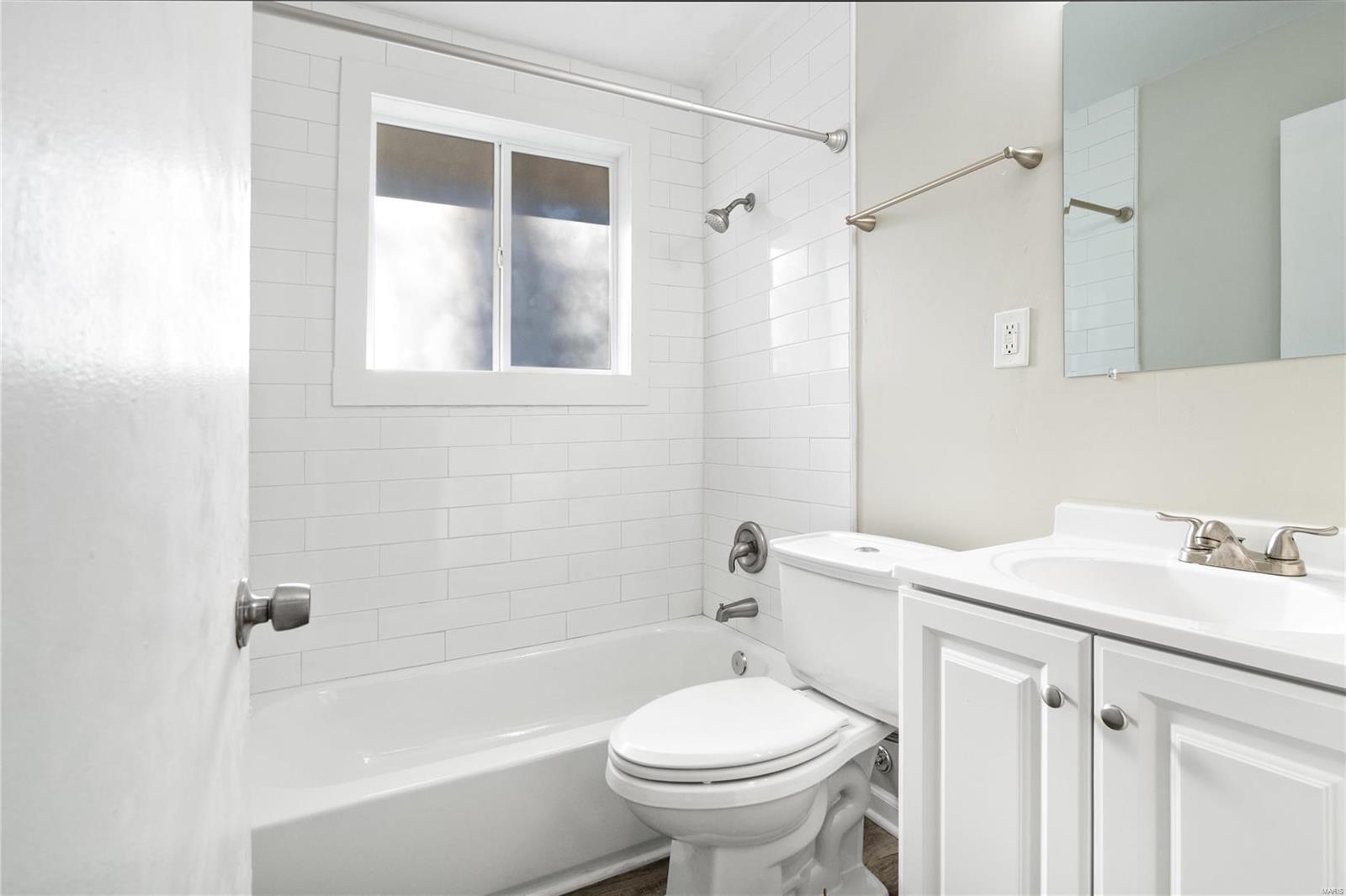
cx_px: 673
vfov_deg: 73.7
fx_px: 598
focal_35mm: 16
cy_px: 448
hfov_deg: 96.7
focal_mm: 8
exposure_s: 1/20
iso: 400
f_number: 6.3
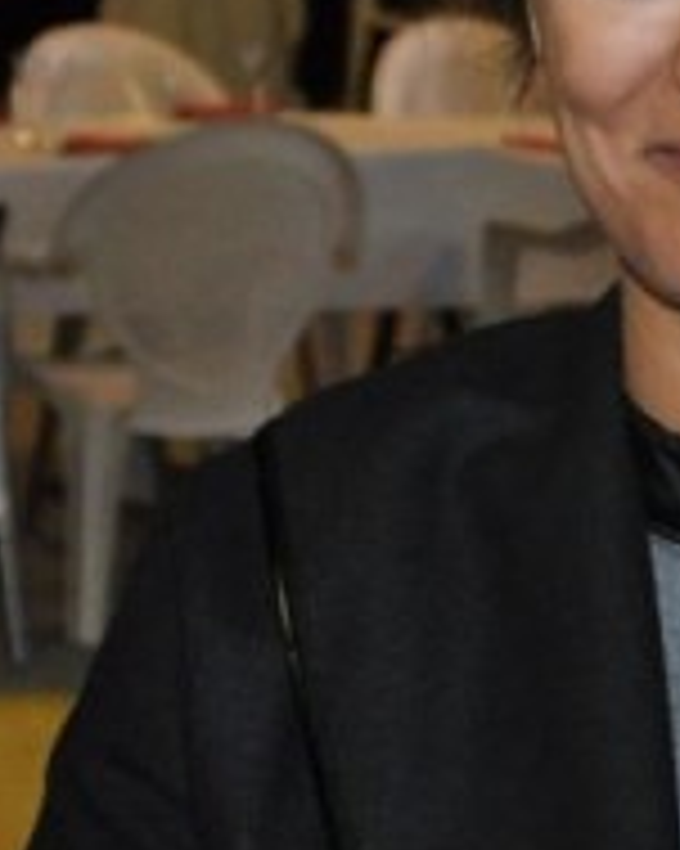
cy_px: -229
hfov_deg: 9.0
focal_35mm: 168
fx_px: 4230
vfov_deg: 11.2
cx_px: -257
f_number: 3.8
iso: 800
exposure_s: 1/60
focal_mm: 22
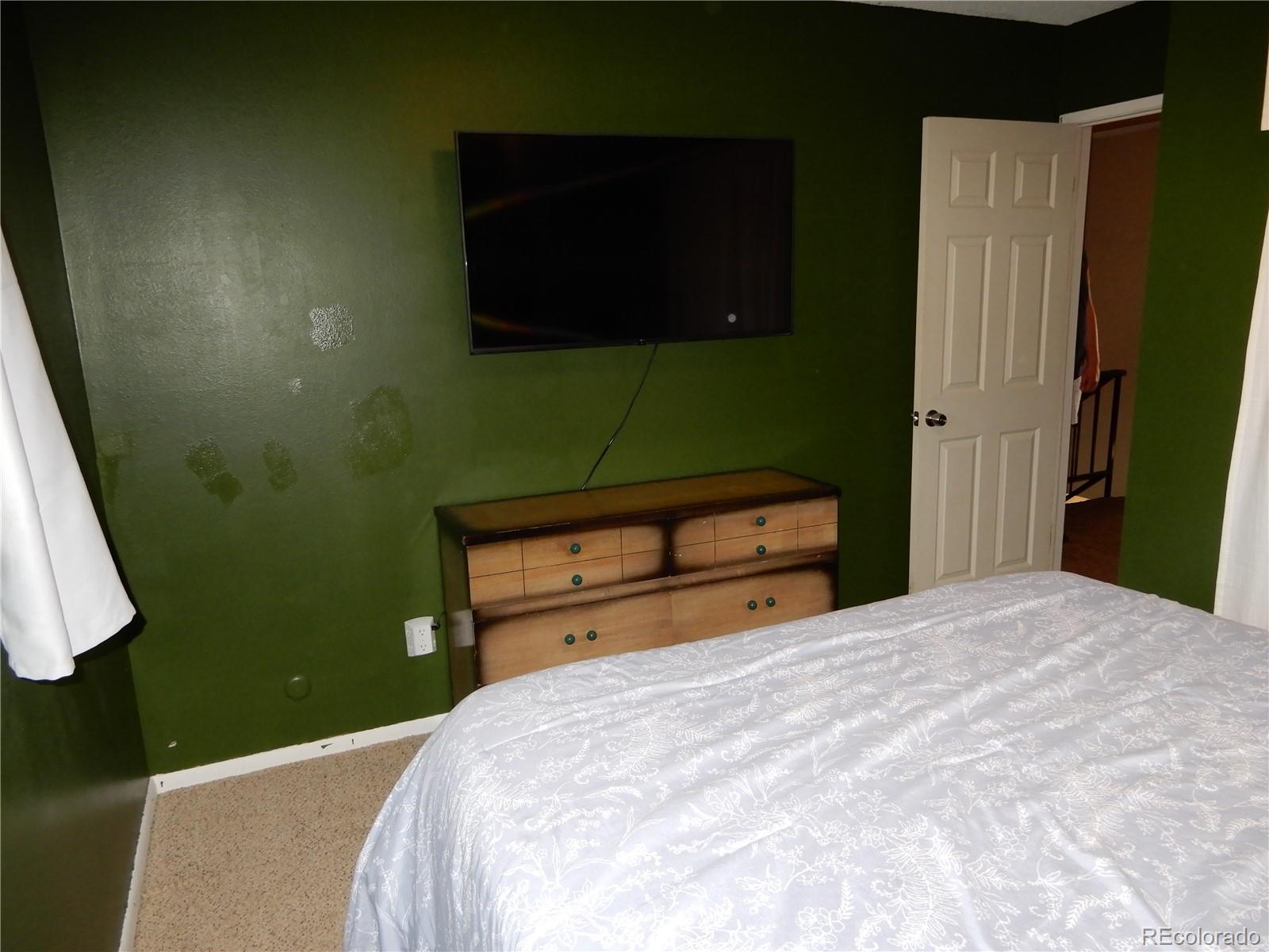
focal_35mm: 24
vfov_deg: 56.8
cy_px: 476
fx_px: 880
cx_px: 634
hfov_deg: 71.6
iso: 280
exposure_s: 1/60
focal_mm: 4.3
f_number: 3.4
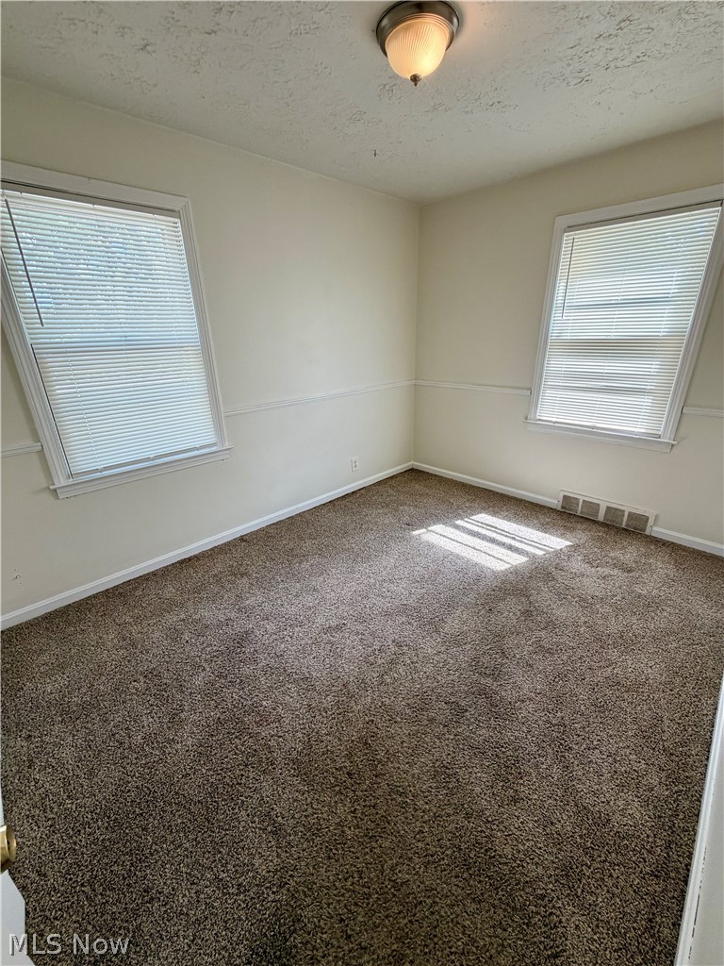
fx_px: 390
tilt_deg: -21.3
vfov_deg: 102.1
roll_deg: +0.9
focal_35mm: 14
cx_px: 362
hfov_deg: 85.7
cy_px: 483
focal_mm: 2.22
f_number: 2.2
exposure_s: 1/120
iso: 125
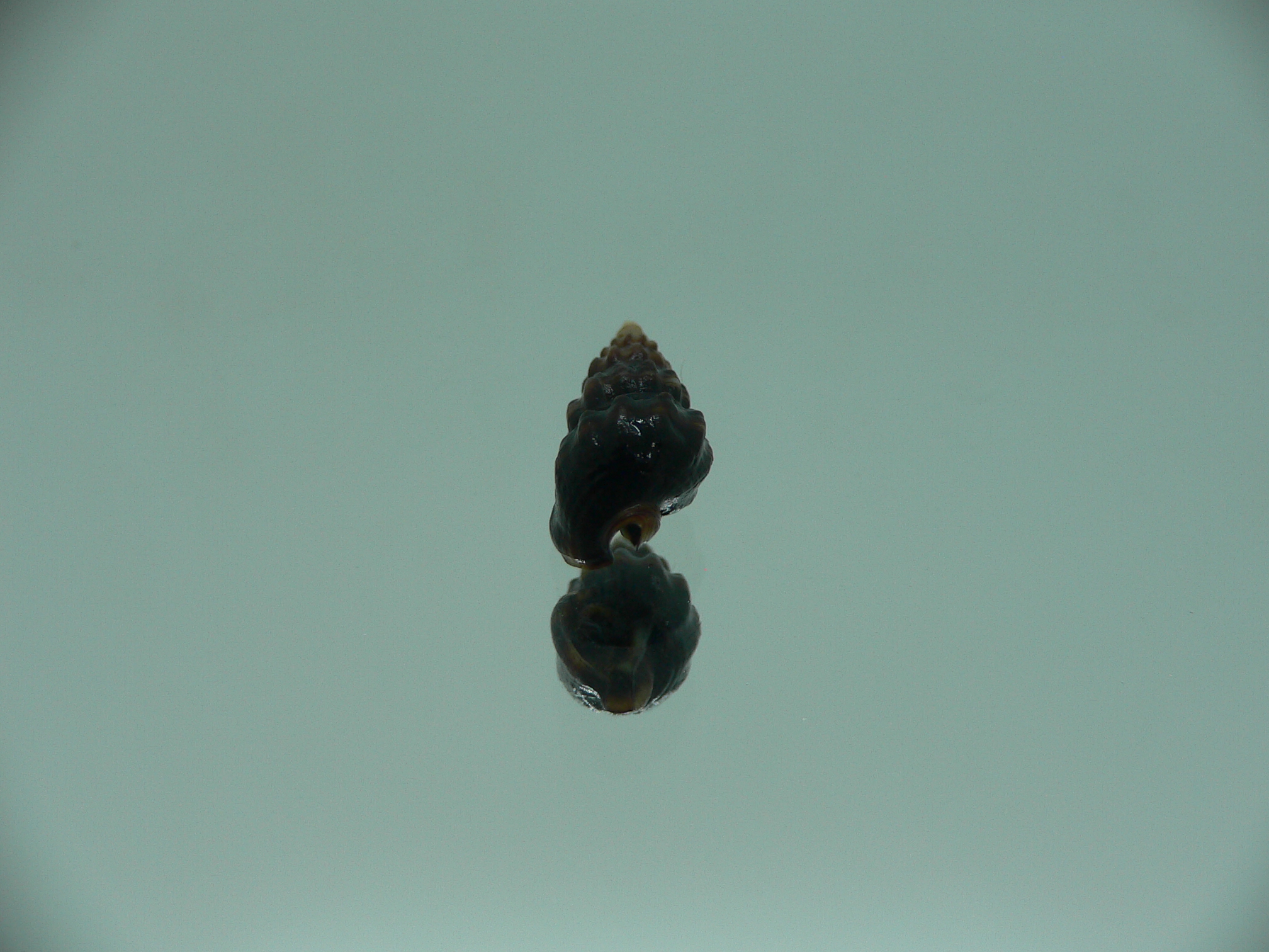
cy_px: 476
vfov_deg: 40.7
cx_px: 634
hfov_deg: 52.6
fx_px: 1283
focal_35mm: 35
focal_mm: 4.6
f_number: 2.8
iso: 80
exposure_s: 1/80
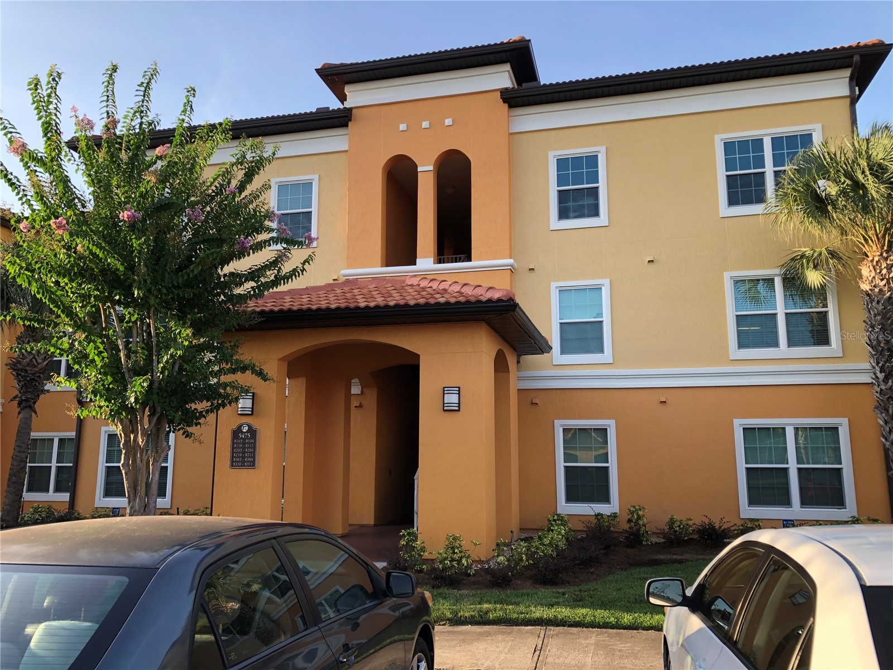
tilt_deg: +10.7
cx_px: 446
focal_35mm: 28
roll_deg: +0.6
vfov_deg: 49.7
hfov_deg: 63.4
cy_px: 335
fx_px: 722
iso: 20
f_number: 1.8
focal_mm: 3.99
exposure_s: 1/249
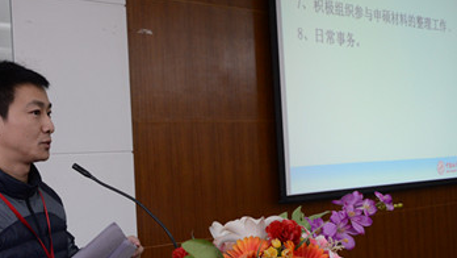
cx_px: 165
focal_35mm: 54
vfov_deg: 22.2
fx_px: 655
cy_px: 171
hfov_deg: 38.2
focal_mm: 24
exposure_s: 1/125
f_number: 5.6
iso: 2000
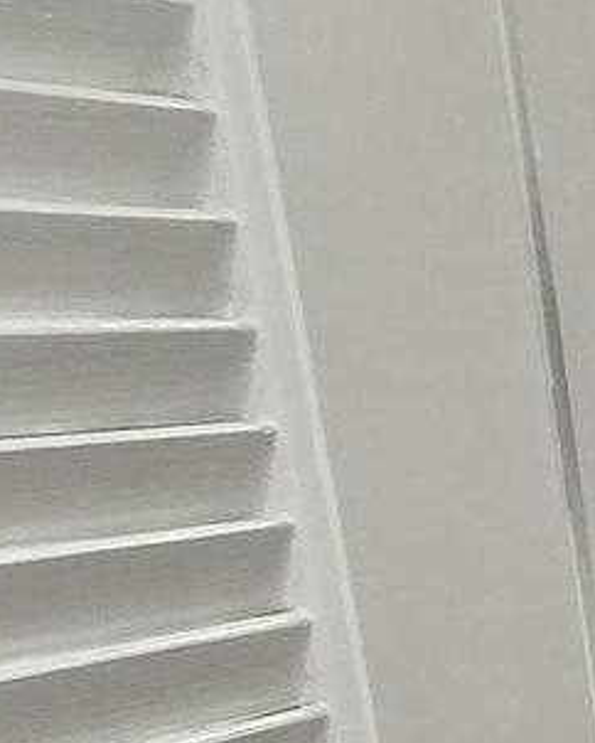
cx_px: 1704
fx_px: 1891
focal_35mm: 86
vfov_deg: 19.6
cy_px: 1078
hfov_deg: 11.6
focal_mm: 2.2
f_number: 2.2
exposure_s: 1/120
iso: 100
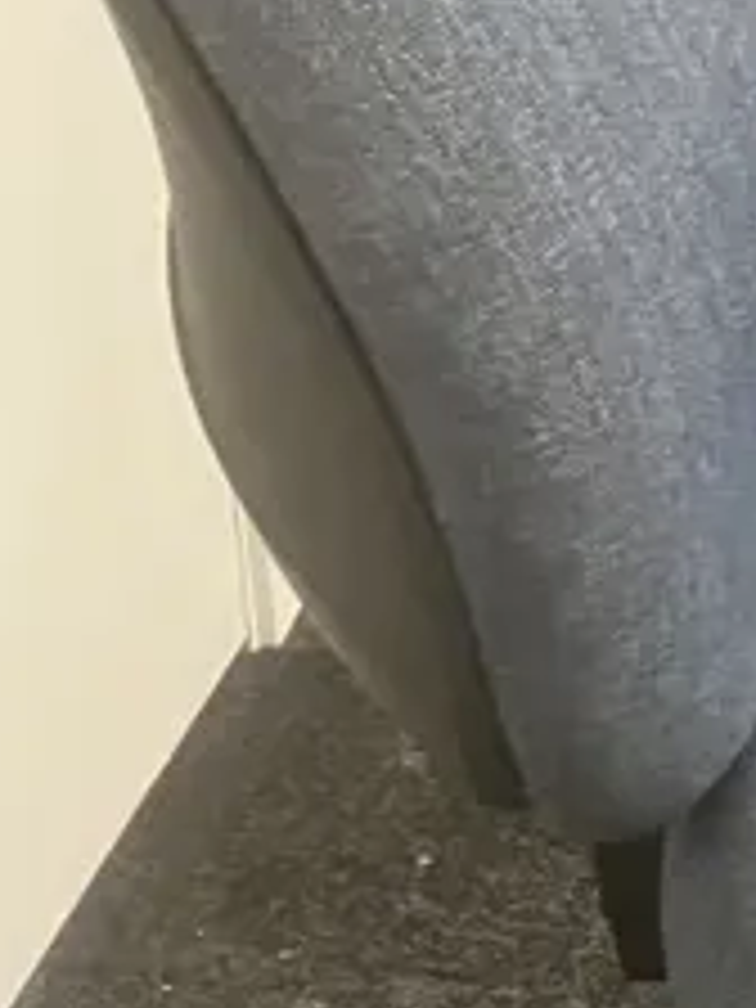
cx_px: 1197
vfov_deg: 15.4
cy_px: 554
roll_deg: -3.1
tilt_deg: -32.6
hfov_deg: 11.1
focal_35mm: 128
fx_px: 3727
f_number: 1.8
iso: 400
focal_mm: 3.99
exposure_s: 1/33
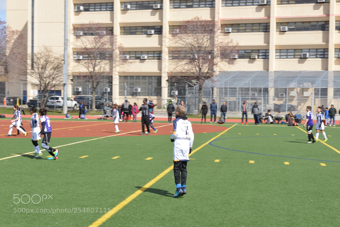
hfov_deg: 28.8
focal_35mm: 70
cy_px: 114
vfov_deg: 19.5
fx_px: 661
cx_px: 170
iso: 250
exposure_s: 1/60
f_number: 22
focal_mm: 70
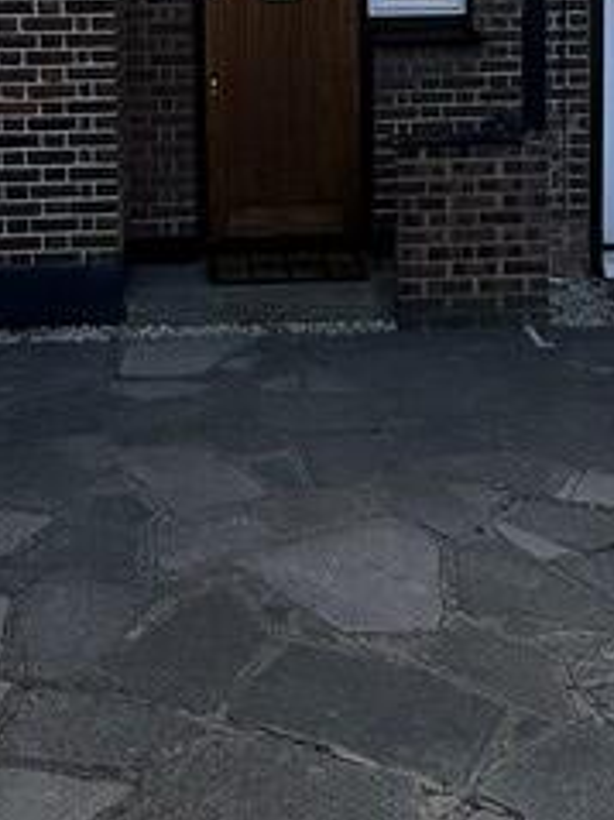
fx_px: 1420
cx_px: 316
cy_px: 3
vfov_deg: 30.0
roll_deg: +0.7
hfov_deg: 24.4
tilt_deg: -2.3
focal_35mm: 60
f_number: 2.2
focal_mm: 2.22
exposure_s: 1/1105
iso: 50
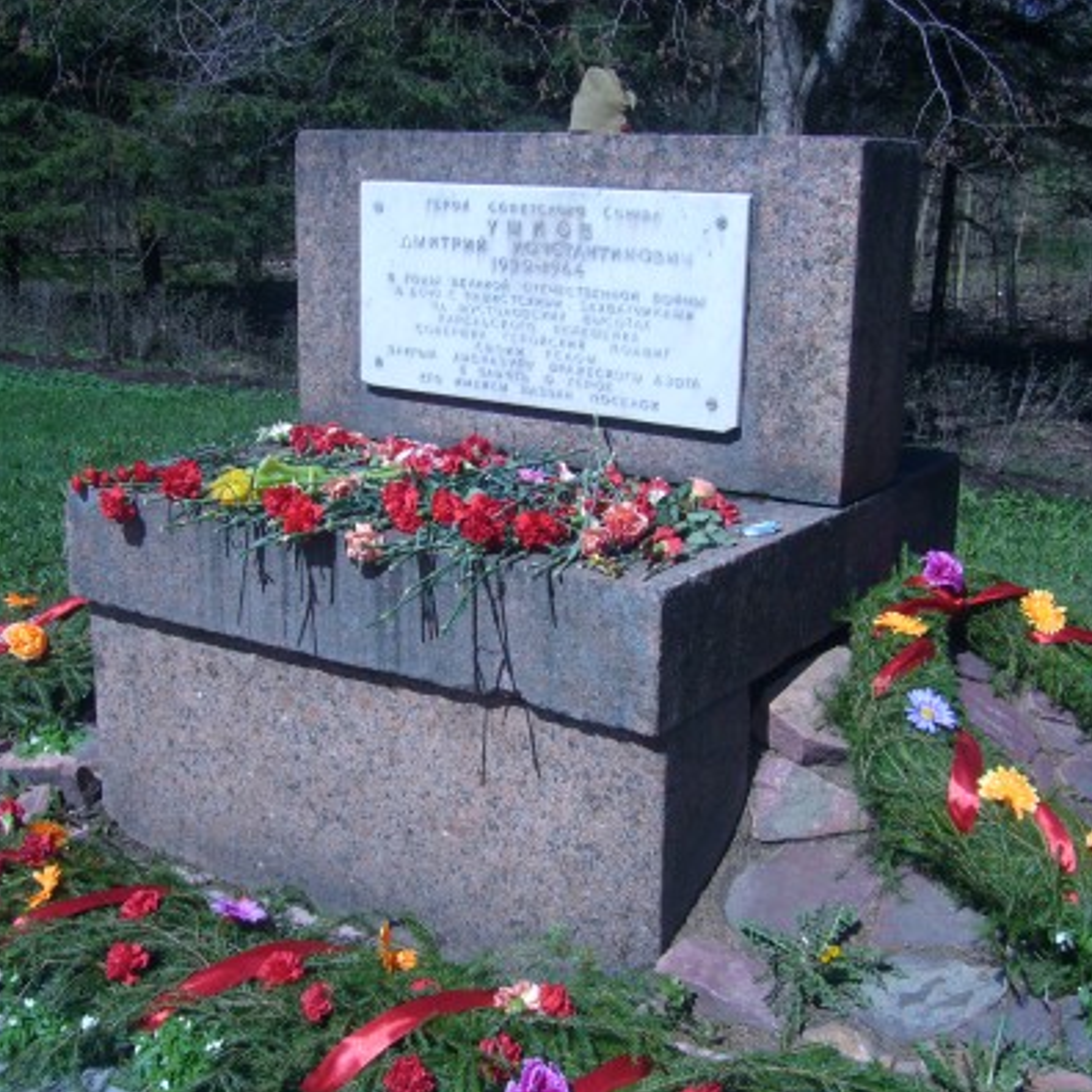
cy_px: 549
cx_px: 540
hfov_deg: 40.0
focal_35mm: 42
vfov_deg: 40.0
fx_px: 1499
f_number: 5.6
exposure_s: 1/400
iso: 80
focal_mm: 5.8
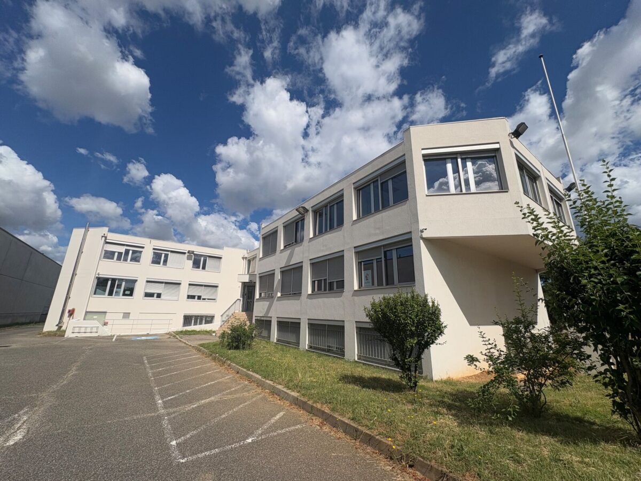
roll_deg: -0.8
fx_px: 259
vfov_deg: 85.7
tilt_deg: +17.2
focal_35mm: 14
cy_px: 240
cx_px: 320
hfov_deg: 102.1
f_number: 2.2
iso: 50
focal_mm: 2.22
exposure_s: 1/4630
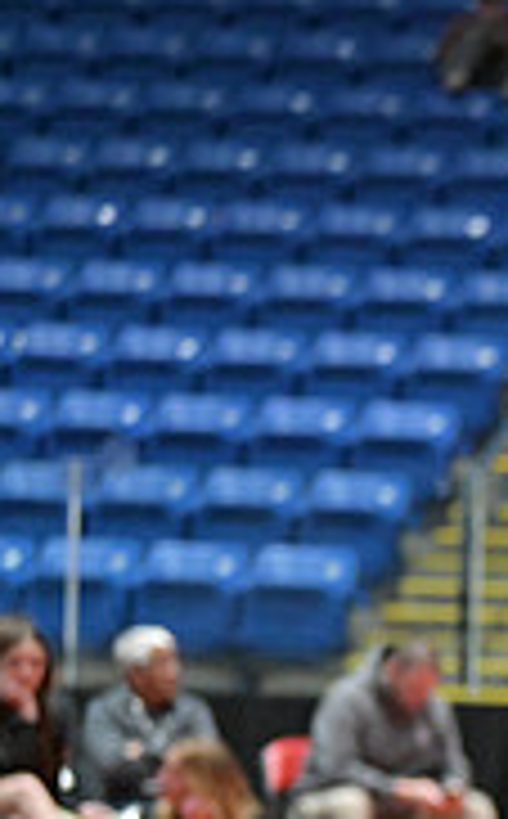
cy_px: 848
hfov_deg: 4.7
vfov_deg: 7.8
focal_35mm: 267
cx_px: 1299
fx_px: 5943
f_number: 2.8
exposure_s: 1/800
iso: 6400
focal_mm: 82
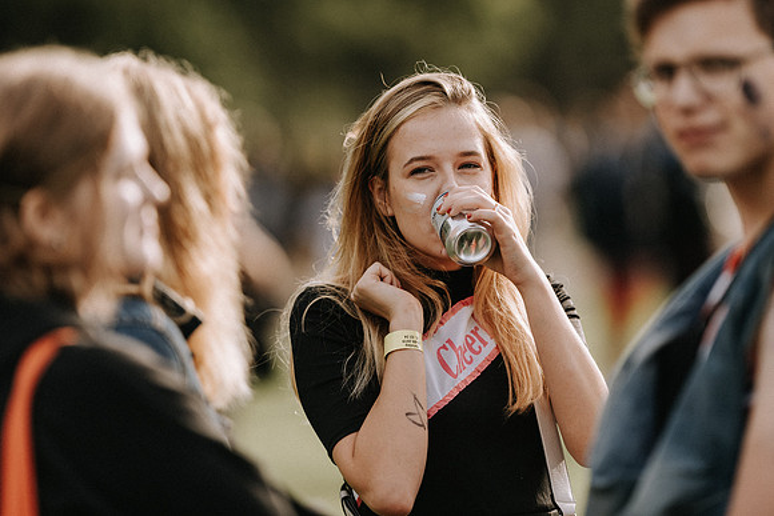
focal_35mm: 255
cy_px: 186
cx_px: 424
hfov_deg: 8.1
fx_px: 5494
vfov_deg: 5.4
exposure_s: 1/1000
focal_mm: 200
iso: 100
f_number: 2
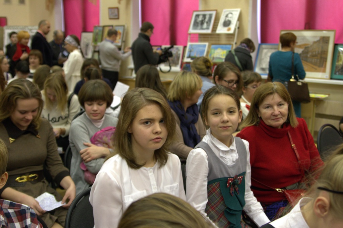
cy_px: 114
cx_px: 172
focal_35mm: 44
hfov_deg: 44.5
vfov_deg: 30.5
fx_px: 419
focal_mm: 28
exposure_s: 1/40
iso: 800
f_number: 2.8
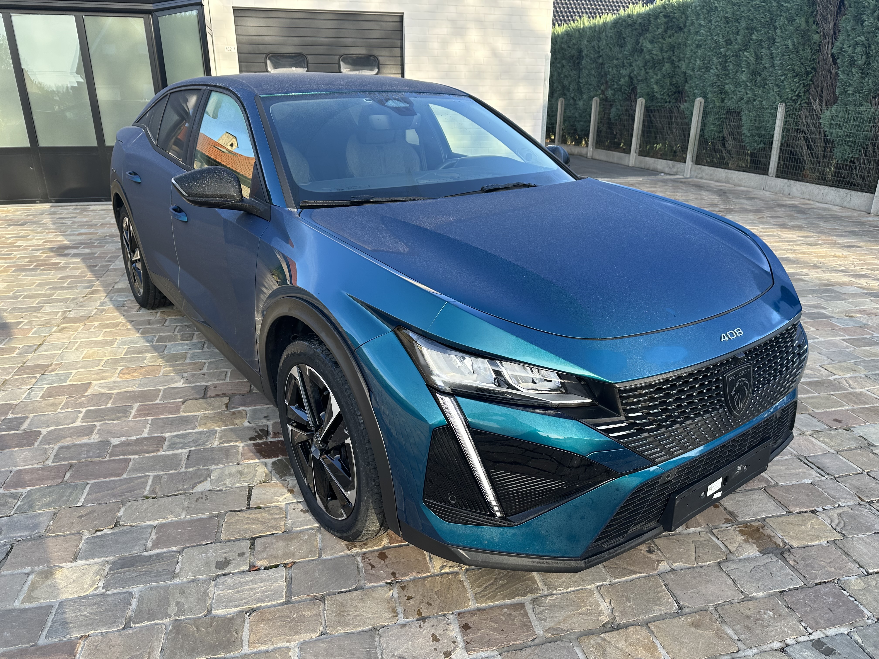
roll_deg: -0.5
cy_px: 330
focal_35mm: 24
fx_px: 609
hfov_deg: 71.6
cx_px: 440
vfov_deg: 56.8
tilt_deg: -19.0
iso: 80
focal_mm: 6.86
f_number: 1.78
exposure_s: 1/414
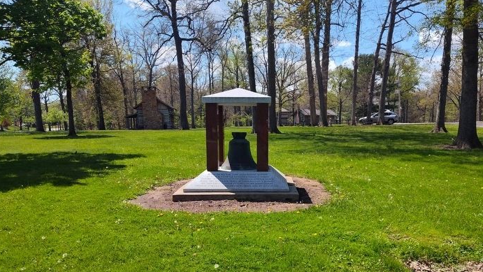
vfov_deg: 39.8
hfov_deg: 66.0
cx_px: 260
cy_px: 175
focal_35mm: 29
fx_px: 371
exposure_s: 1/1697
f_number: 1.8
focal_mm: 5.56
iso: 100
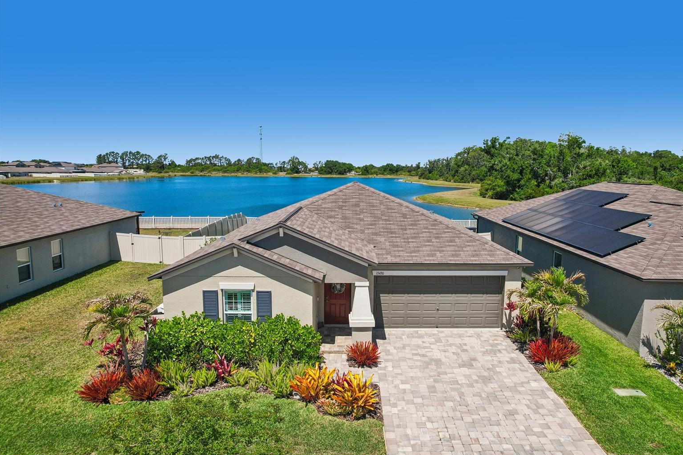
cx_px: 356
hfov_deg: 76.1
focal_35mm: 23
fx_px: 436
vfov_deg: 55.1
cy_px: 227
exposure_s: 1/3000
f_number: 2.8
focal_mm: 8.4
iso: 130
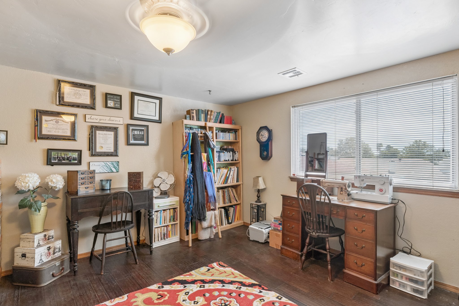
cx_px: 230
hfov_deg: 90.0
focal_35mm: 18
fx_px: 229
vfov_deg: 67.4
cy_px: 153
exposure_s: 1/13
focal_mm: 12
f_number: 10
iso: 200
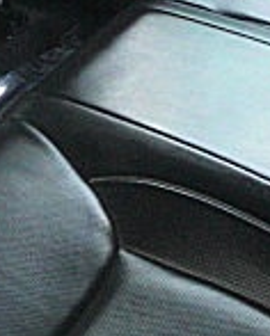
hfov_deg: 10.0
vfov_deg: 12.5
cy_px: 71
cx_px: 7
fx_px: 1525
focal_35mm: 153
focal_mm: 6.3
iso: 400
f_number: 2.8
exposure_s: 1/100
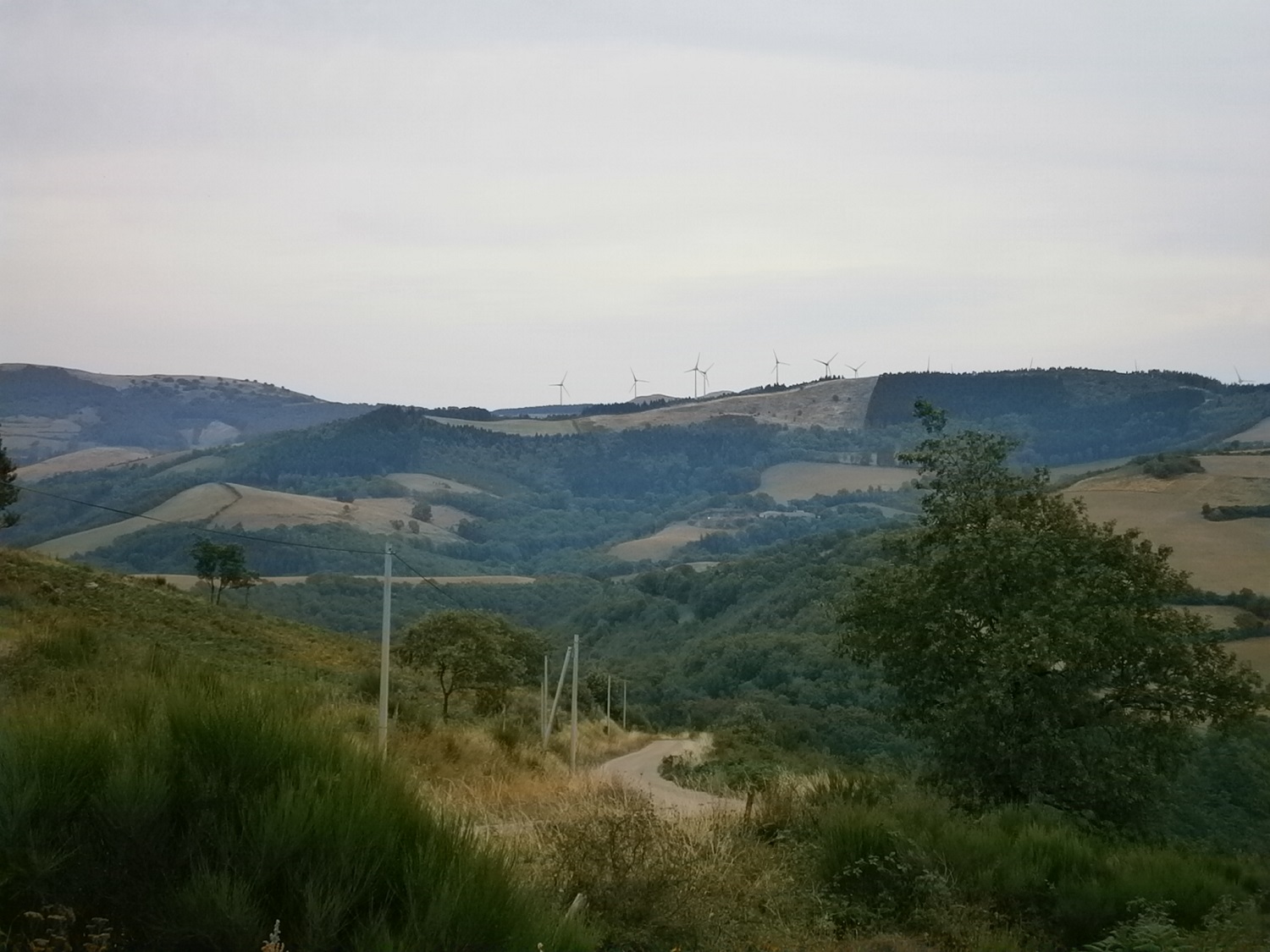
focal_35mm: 73
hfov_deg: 26.7
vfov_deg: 20.2
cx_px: 635
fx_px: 2678
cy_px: 476
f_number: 4.4
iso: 80
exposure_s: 1/250
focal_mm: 13
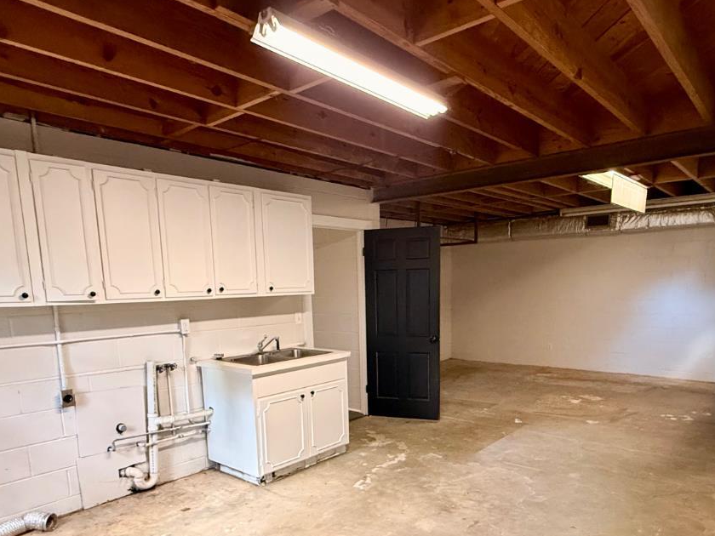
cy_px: 374
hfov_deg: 69.3
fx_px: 516
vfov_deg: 53.4
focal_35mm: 25
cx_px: 377
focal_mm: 2.22
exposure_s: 1/60
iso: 640
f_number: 2.2
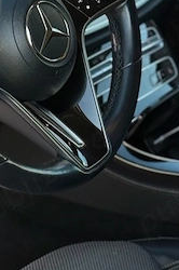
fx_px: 1197
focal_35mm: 160
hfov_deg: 8.6
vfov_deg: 12.8
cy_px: 39
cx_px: 82
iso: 64
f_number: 1.78
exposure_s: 1/481
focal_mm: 6.76
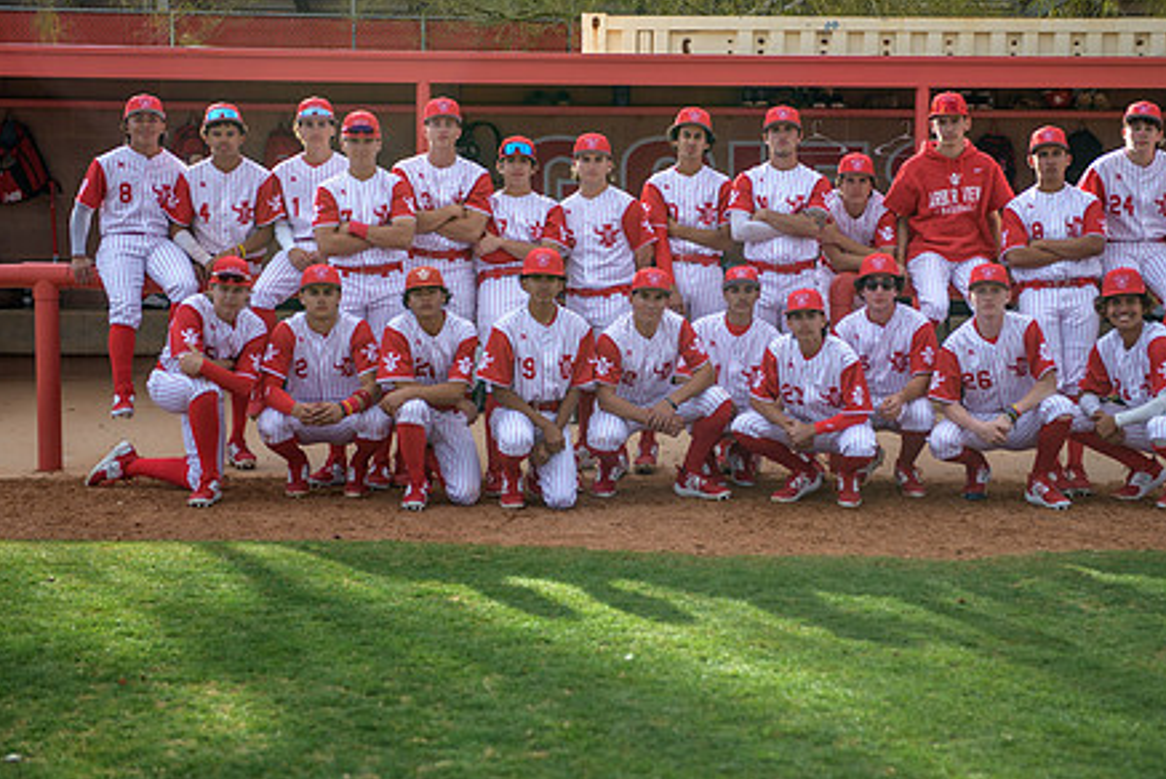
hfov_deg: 29.2
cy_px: 276
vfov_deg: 19.7
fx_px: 2236
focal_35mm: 69
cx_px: 635
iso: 100
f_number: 2.8
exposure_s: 1/640
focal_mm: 52
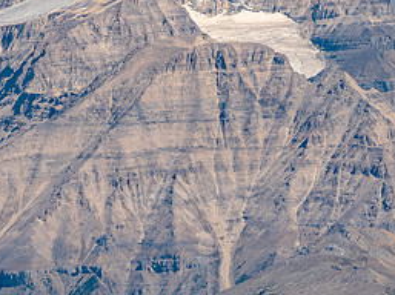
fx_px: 7726
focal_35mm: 678
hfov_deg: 2.9
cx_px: 189
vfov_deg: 2.2
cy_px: 64
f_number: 8
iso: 200
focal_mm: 150
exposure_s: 1/400
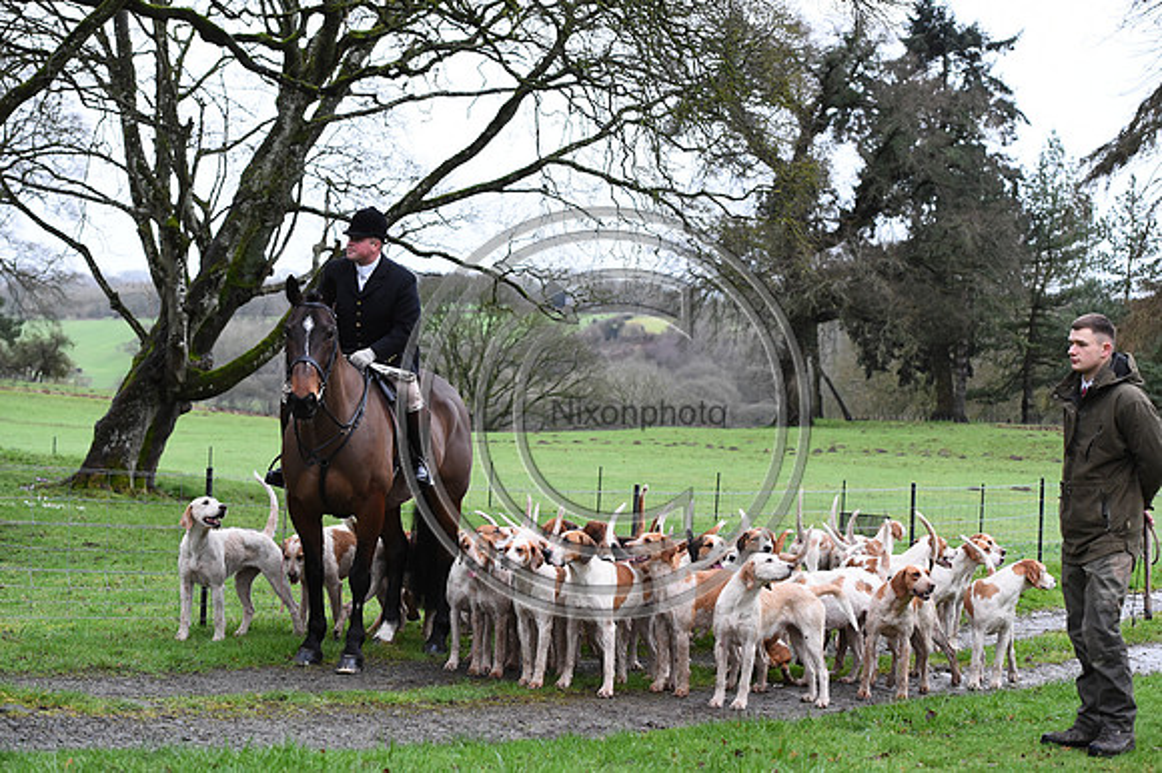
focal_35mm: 70
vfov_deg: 19.4
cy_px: 386
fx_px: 2258
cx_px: 581
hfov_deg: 28.9
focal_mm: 70
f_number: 4.5
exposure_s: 1/1250
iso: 3200
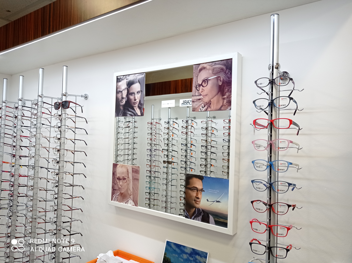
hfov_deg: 63.5
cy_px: 132
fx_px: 284
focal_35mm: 28
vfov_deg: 49.7
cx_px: 176
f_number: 1.79
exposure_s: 1/50
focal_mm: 4.74
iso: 127
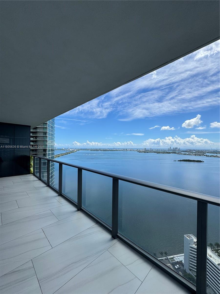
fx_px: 119
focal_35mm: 14
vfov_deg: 102.1
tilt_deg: +0.1
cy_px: 147
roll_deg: +0.0
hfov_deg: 85.7
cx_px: 110
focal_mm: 2.22
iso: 50
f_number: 2.2
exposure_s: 1/2674
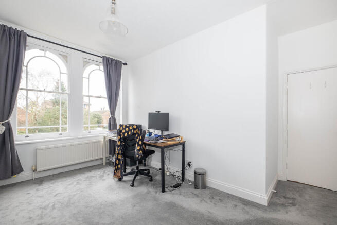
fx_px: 140
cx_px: 168
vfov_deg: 77.4
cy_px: 112
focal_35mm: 15
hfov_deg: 100.4
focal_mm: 10
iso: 400
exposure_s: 1/40
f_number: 5.6
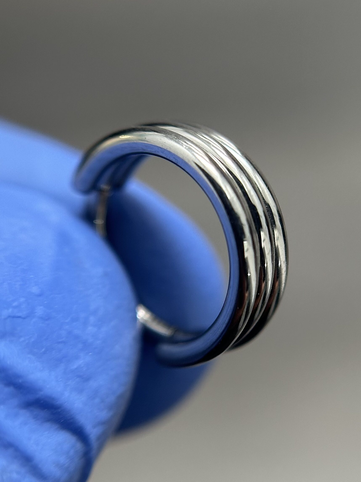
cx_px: 180
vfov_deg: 39.7
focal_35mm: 48
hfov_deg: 30.3
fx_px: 667
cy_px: 241
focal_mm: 6.86
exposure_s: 1/120
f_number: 1.78
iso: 125
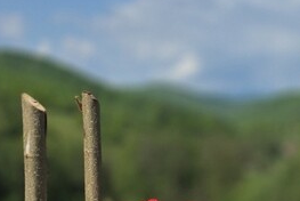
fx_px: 776
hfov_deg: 19.8
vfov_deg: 14.7
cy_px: 132
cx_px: 407
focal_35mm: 93
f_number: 1.7
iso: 64
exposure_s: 1/7944
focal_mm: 6.3
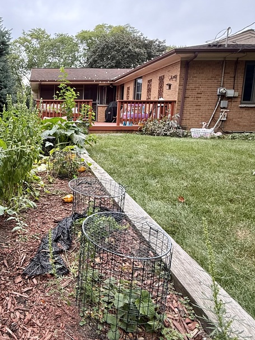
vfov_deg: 69.1
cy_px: 148
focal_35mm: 25
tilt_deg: -7.4
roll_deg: +1.0
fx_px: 245
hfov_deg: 49.4
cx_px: 29
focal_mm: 2.22
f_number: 2.2
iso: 64
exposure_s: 1/249
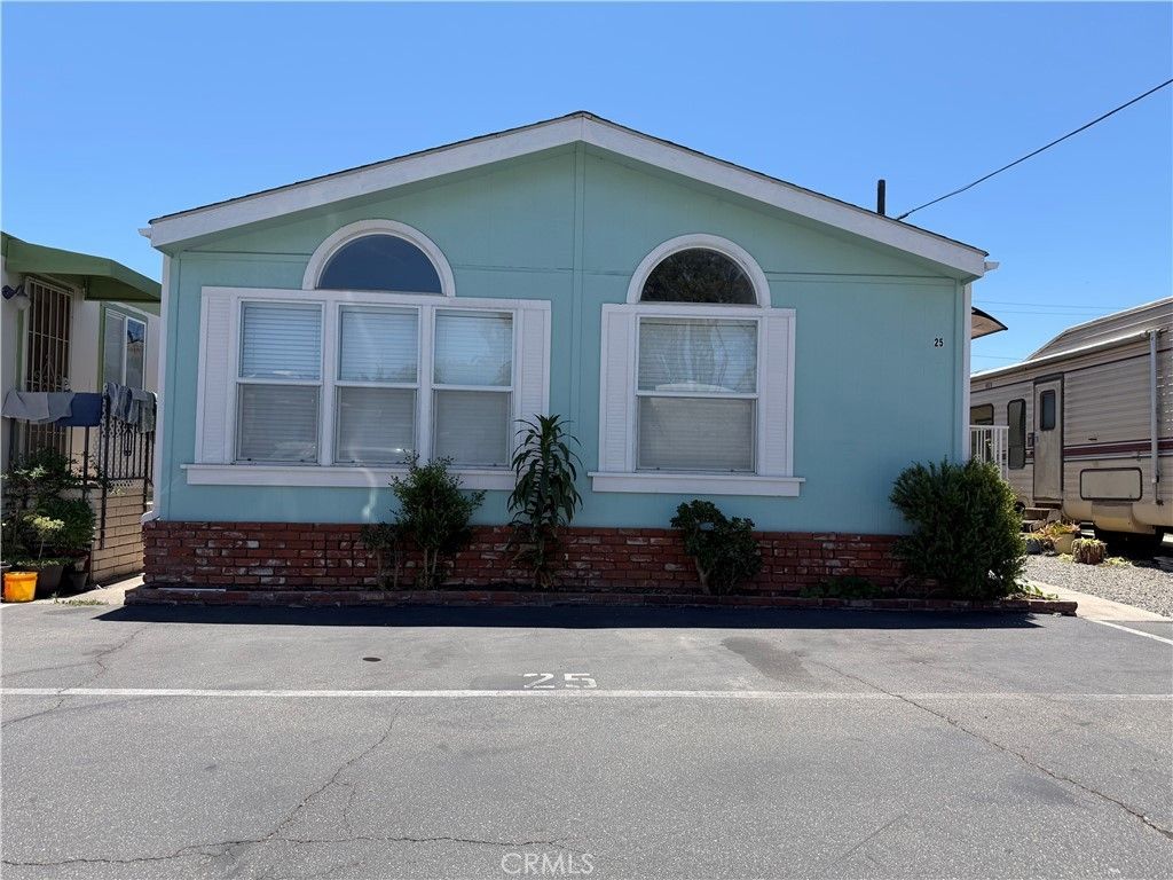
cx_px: 586
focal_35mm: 24
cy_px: 440
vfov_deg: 56.8
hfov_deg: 71.6
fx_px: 813
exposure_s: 1/3584
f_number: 1.78
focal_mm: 6.76
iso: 80
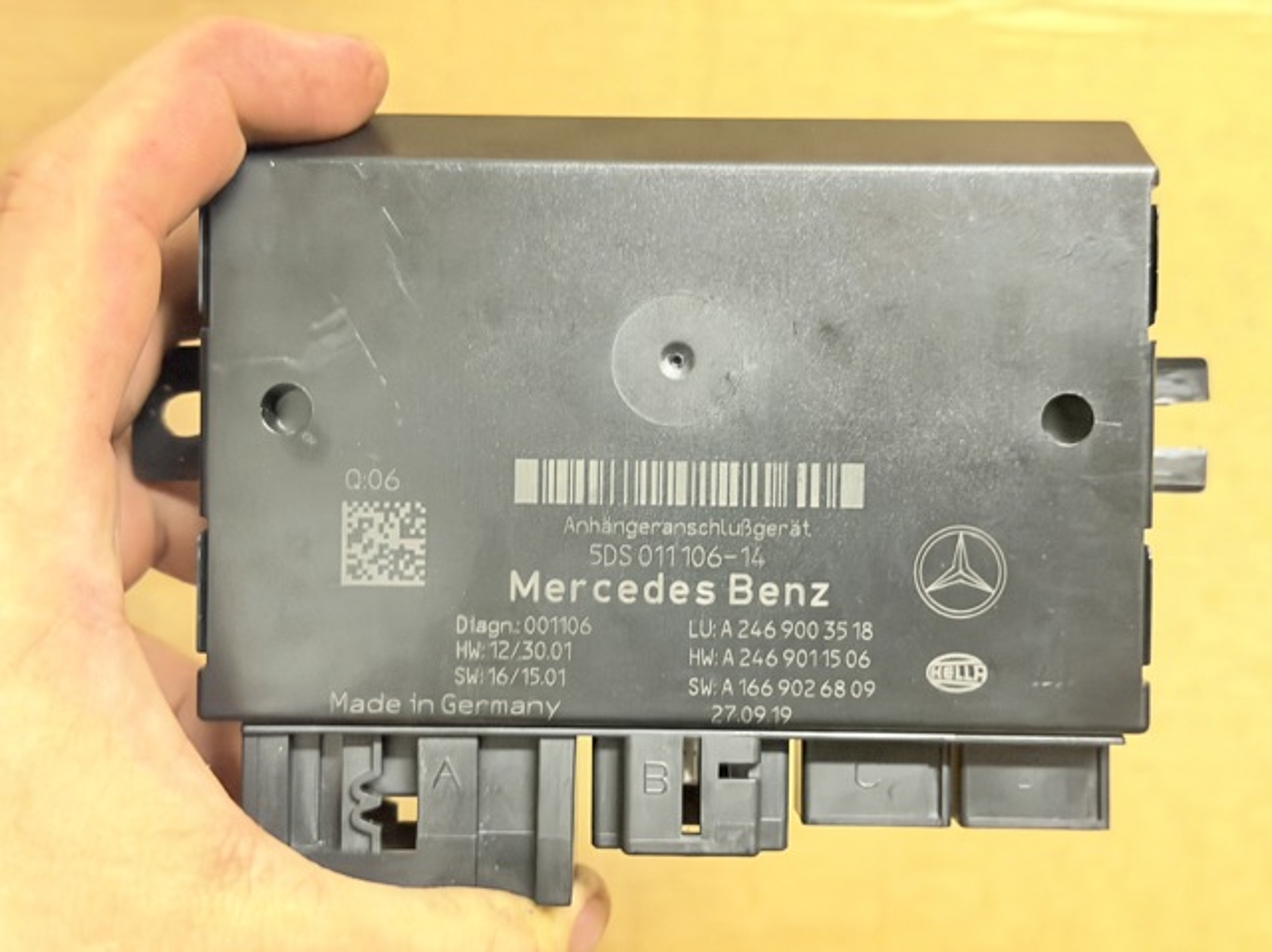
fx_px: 1762
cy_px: 476
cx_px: 636
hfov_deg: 39.7
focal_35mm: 48
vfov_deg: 30.2
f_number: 1.78
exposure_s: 1/20
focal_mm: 6.76
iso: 640
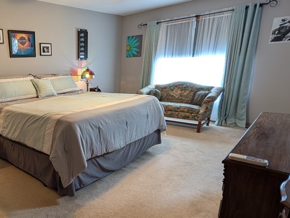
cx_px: 48
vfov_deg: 58.7
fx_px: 193
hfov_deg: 65.4
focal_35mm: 23
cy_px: 125
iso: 48
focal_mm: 2.02
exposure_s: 1/24
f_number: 1.7
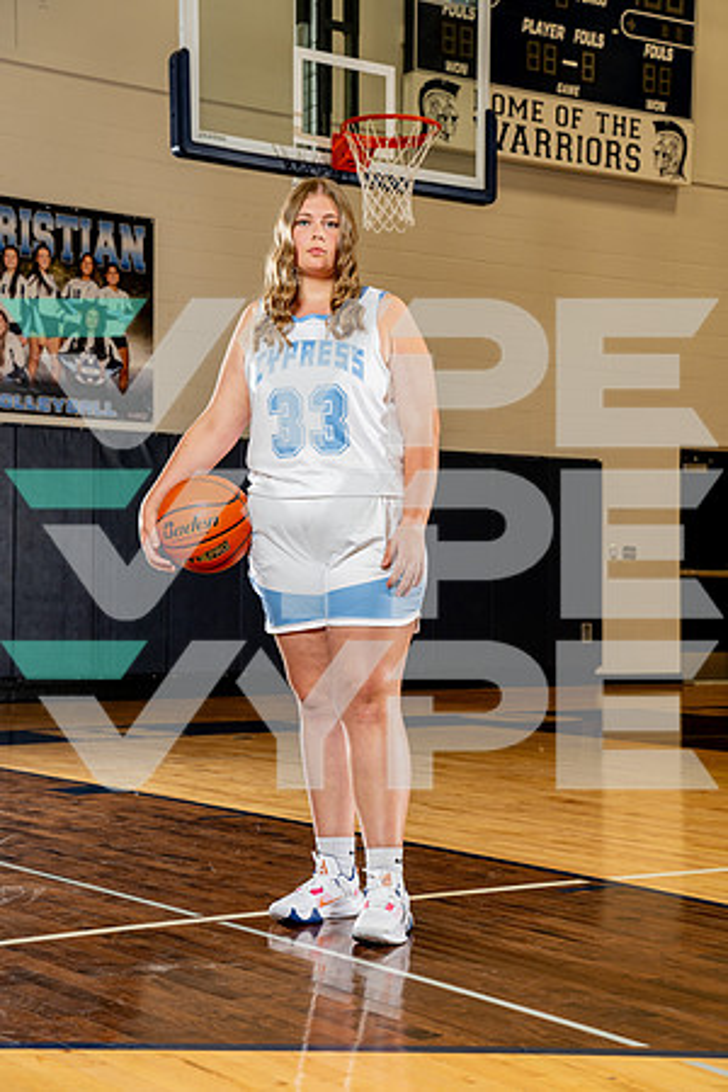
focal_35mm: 65
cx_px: 364
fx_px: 1972
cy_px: 546
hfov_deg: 20.9
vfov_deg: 31.0
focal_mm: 65
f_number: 5.6
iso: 400
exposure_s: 1/250
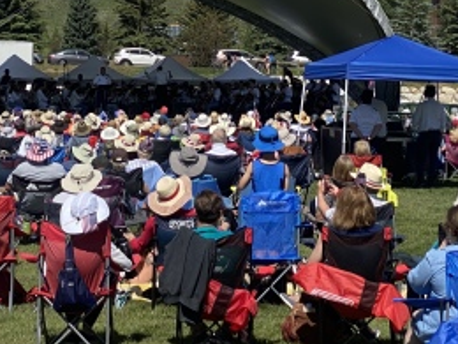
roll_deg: -0.8
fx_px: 1694
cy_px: -23
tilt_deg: +3.0
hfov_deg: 15.4
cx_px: 196
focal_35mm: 128
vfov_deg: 11.4
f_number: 2
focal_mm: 6
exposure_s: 1/1916
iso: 20
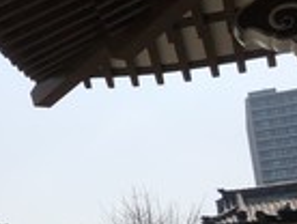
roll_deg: +0.8
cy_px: 198
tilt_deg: +14.5
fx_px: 782
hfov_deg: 18.5
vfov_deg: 16.1
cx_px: -176
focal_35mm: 91
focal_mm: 3.99
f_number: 1.8
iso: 25
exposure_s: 1/8000
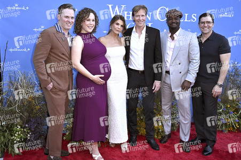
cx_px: 120
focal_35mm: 35
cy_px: 80
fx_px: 234
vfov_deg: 37.8
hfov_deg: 54.5
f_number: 6.3
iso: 1250
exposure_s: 1/320
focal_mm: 35
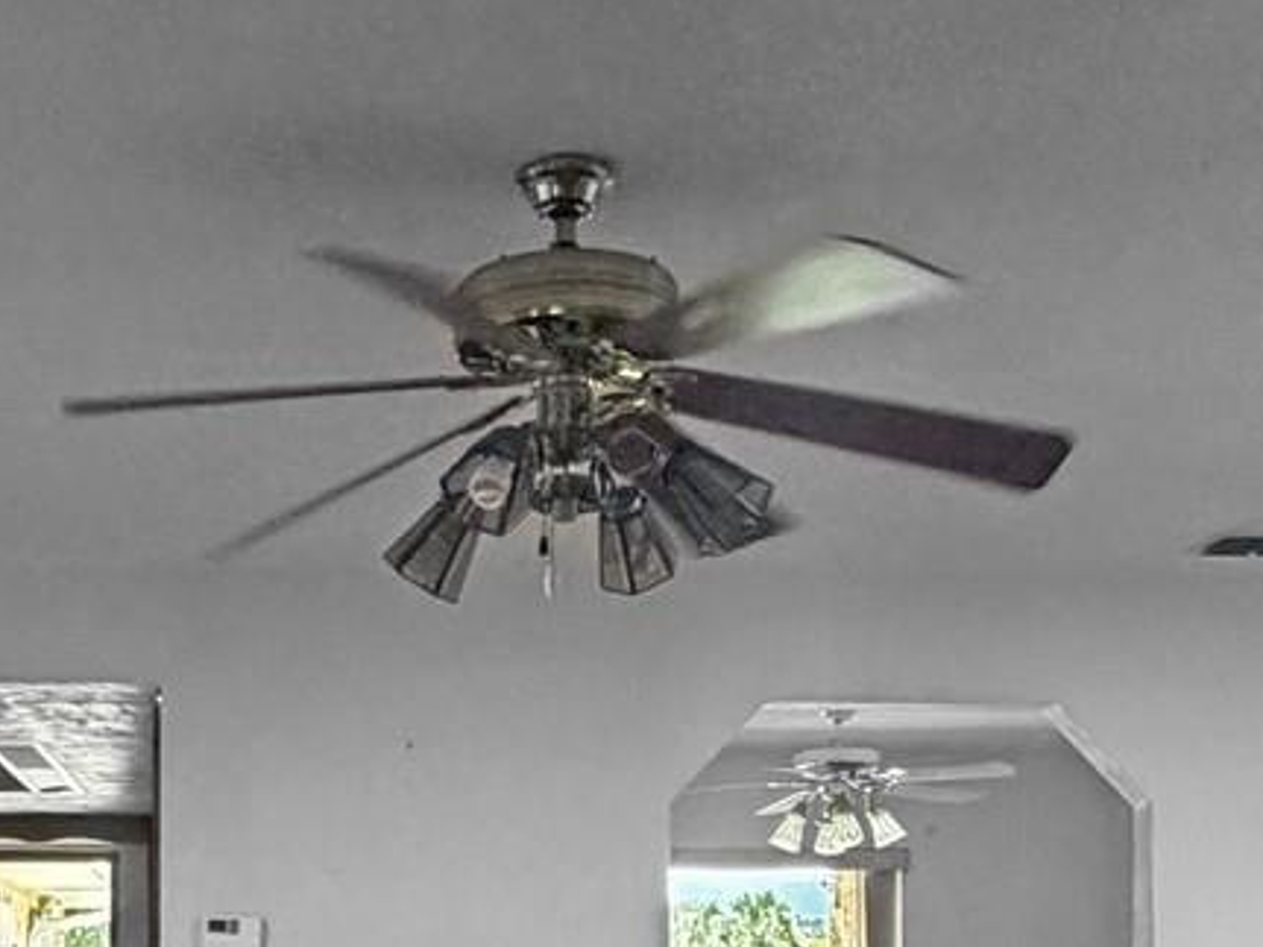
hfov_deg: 36.5
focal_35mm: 52
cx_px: 440
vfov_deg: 23.4
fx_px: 1897
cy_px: 1357
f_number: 2.2
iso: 320
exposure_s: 1/78
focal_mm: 2.22
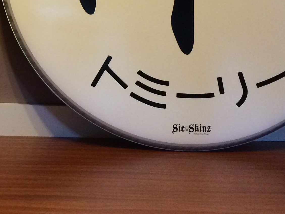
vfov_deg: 17.2
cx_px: -16
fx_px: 692
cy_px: 3
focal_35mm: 84
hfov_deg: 22.2
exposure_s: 1/30
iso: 200
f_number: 2.2
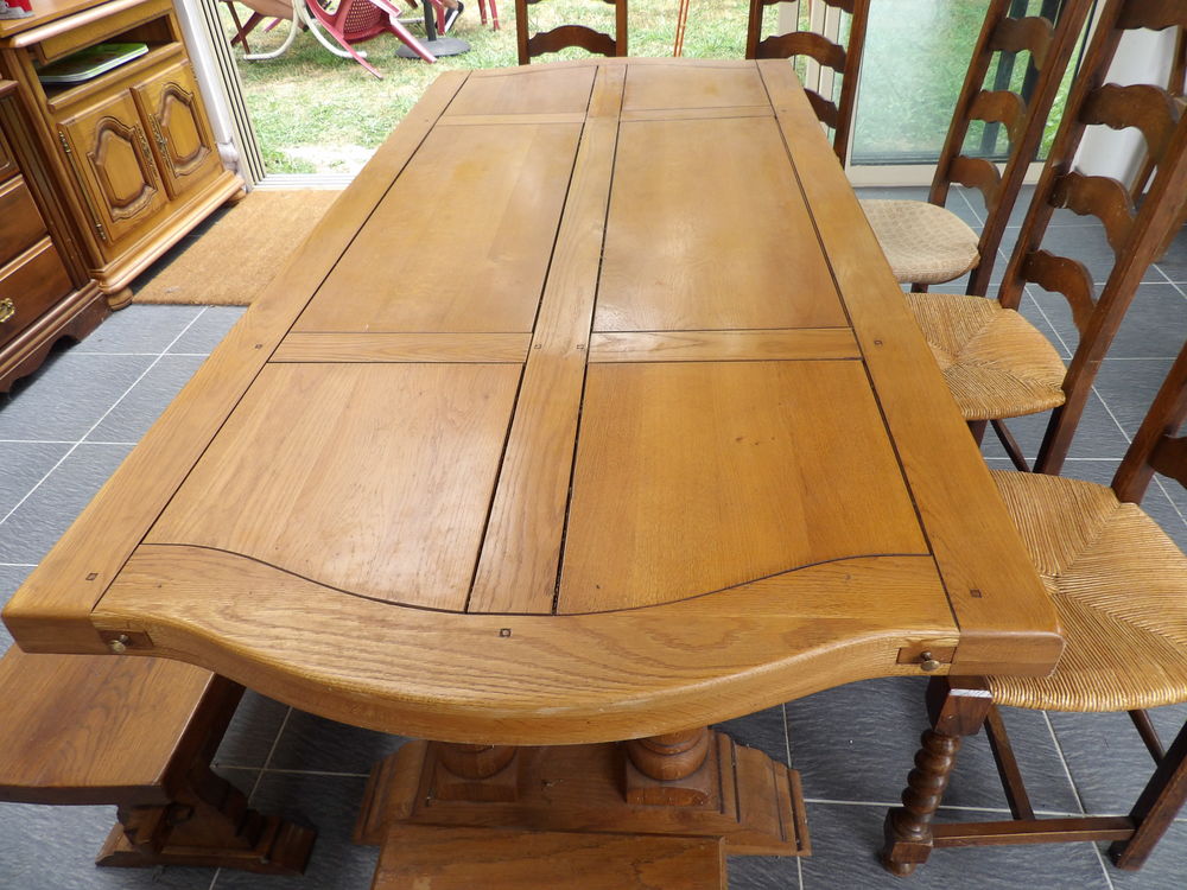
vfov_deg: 56.8
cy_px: 445
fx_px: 823
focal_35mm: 24
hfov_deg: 71.6
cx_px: 594
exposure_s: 1/33
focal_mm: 4.3
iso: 125
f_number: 3.2
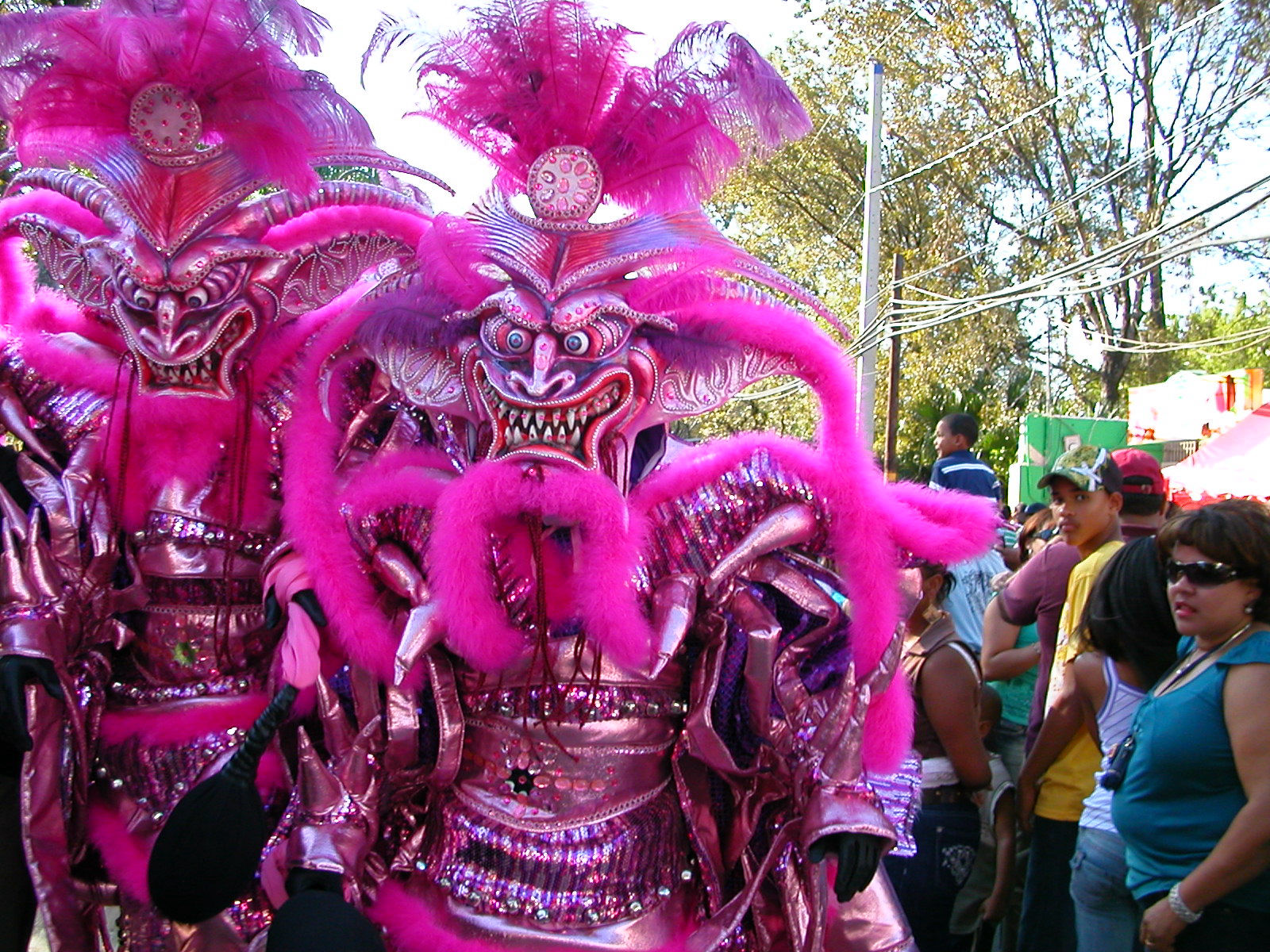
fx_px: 1357
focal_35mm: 37
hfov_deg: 50.1
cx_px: 635
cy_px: 476
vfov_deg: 38.7
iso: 100
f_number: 2.7
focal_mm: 5.6
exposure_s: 1/212
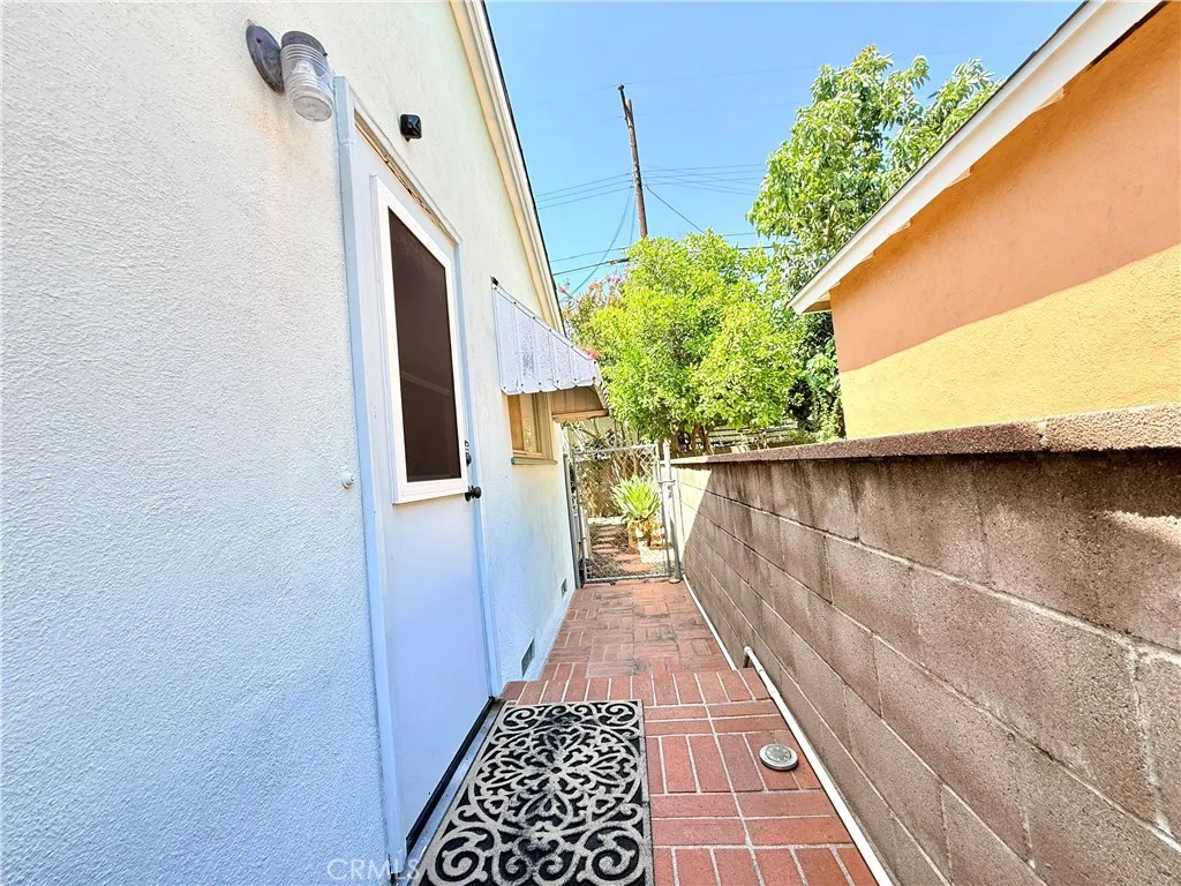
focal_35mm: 14
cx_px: 590
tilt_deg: +3.1
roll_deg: +6.0
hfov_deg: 102.1
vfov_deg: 85.7
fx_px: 478
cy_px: 443
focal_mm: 2.22
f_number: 2.2
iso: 64
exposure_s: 1/212
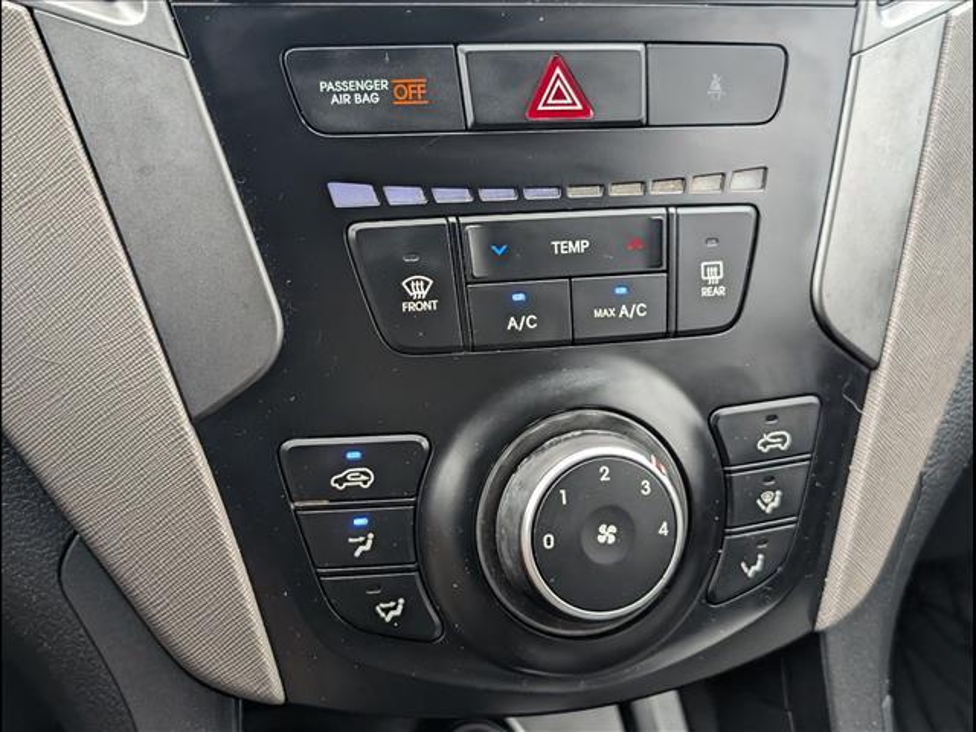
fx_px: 1382
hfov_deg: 38.9
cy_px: 366
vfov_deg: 29.7
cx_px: 488
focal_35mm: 49
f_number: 1.68
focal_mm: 6.9
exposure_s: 1/1111
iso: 456
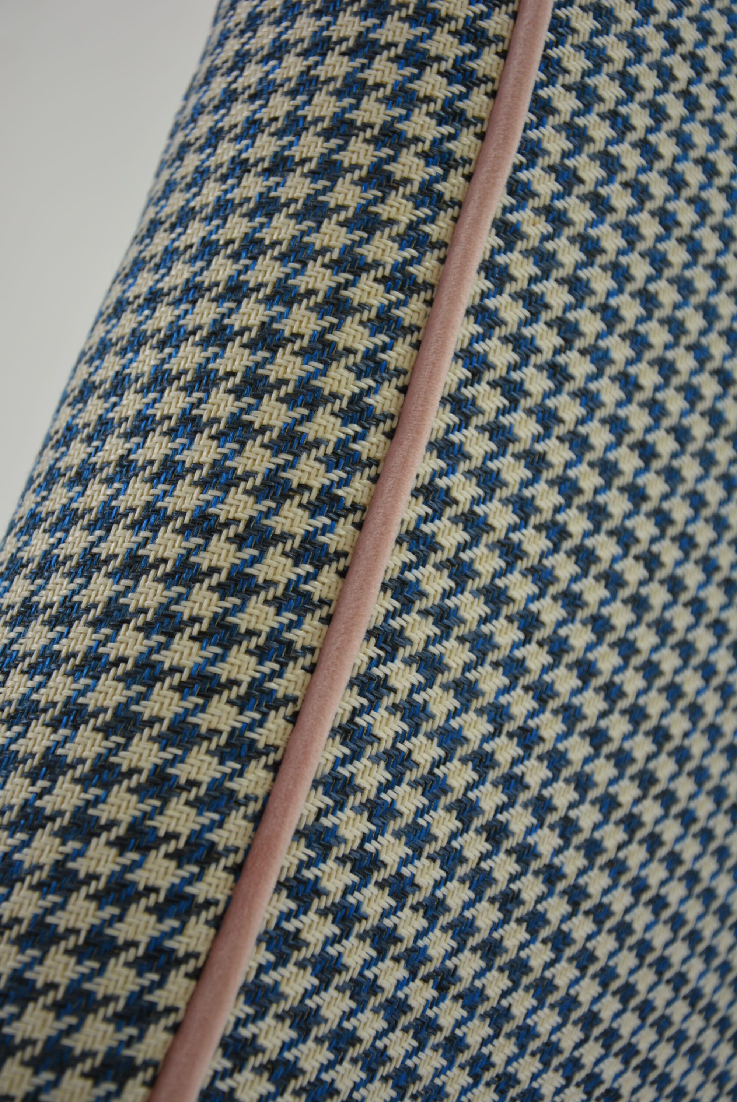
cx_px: 368
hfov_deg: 17.5
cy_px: 551
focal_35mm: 78
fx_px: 2391
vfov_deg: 26.0
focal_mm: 52
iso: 400
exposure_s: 1/125
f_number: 5.6
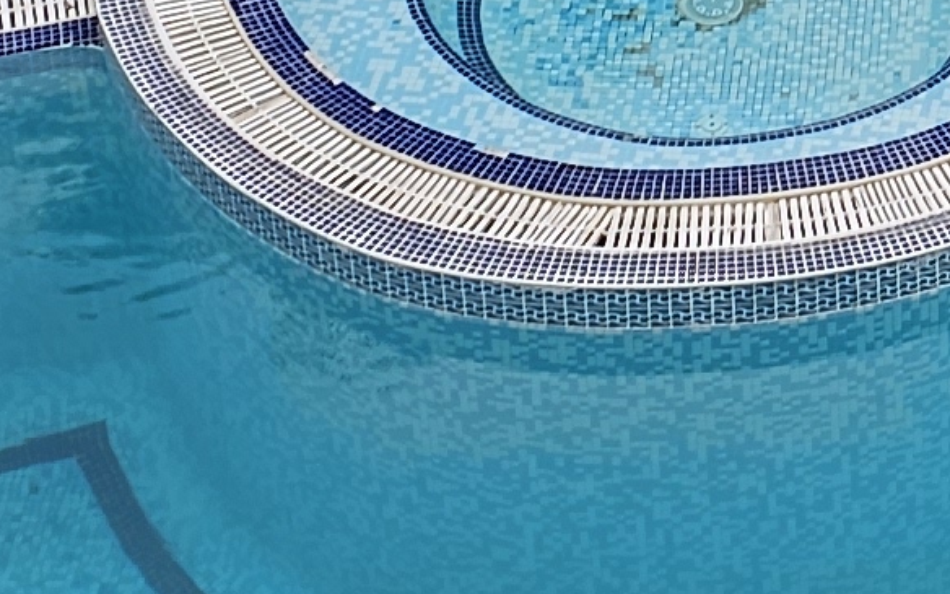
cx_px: 1420
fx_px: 4324
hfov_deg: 12.0
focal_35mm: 167
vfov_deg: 7.5
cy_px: -610
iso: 25
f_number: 1.7
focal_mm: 6.3
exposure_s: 1/180
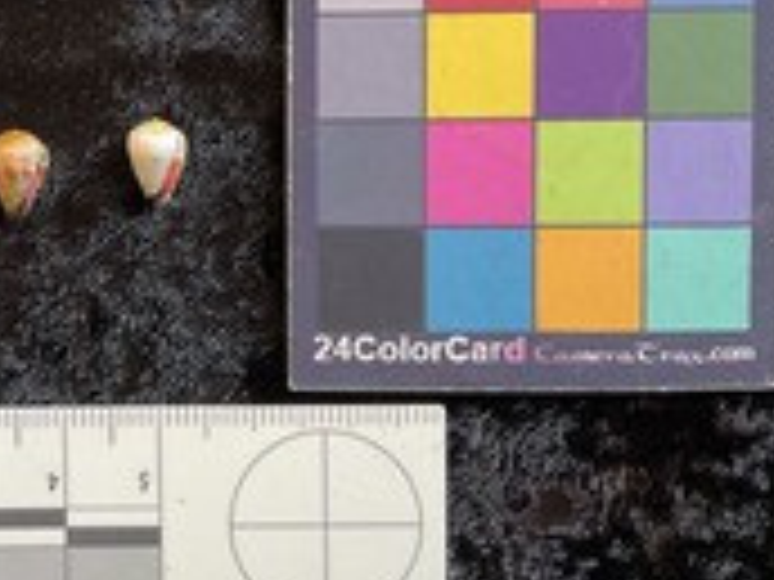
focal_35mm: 59
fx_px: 1319
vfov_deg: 24.4
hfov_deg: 30.8
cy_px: 119
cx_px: 40
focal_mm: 3
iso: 50
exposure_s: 1/50
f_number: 1.8
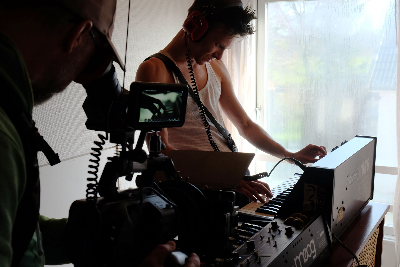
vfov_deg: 31.2
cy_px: 134
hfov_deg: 45.4
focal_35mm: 43
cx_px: 200
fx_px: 478
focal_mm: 28.9
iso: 800
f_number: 5.6
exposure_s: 1/140
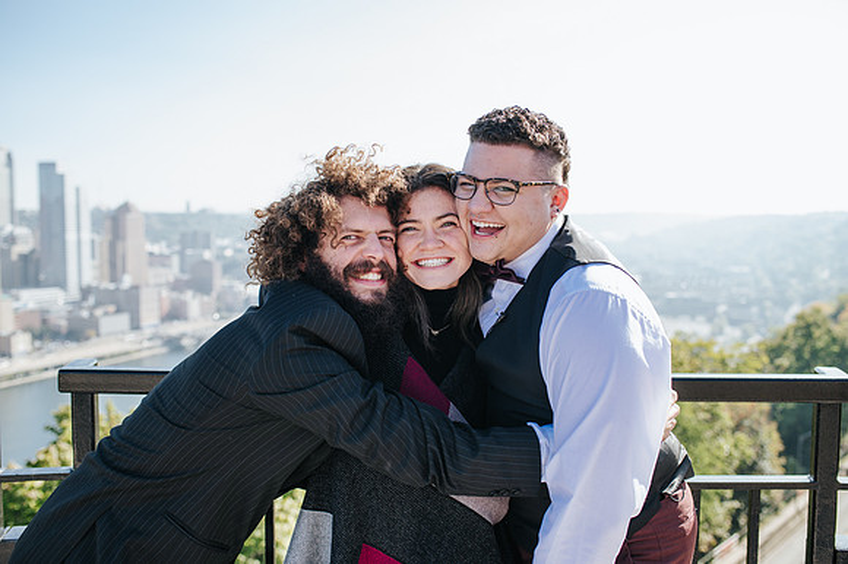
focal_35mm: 36
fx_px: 841
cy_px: 280
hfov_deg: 53.5
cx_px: 427
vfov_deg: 37.1
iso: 220
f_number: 3.2
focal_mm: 35
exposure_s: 1/1000
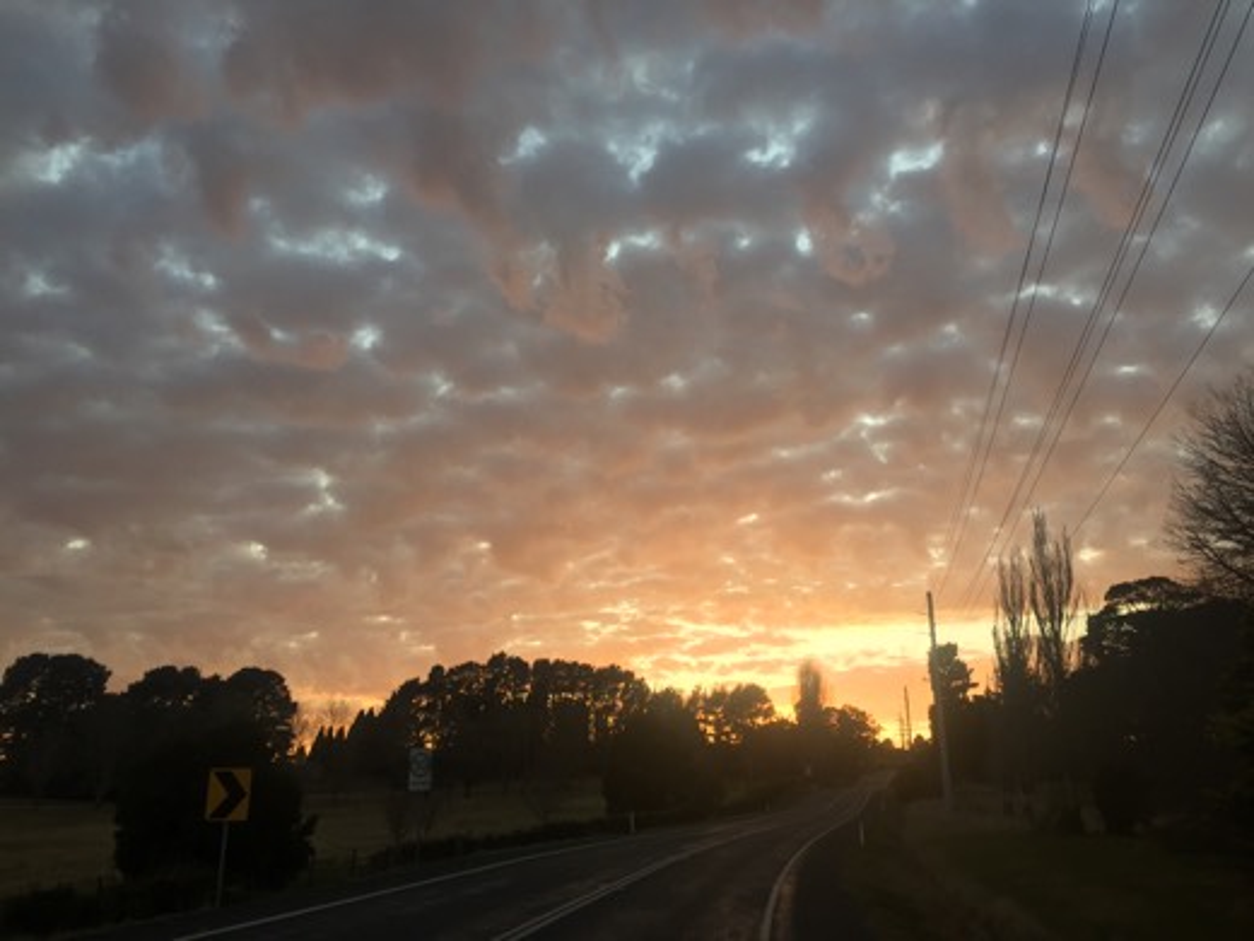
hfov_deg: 61.7
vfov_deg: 48.2
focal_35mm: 29
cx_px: 627
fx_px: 1051
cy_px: 470
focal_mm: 4.15
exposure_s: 1/120
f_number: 2.2
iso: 32
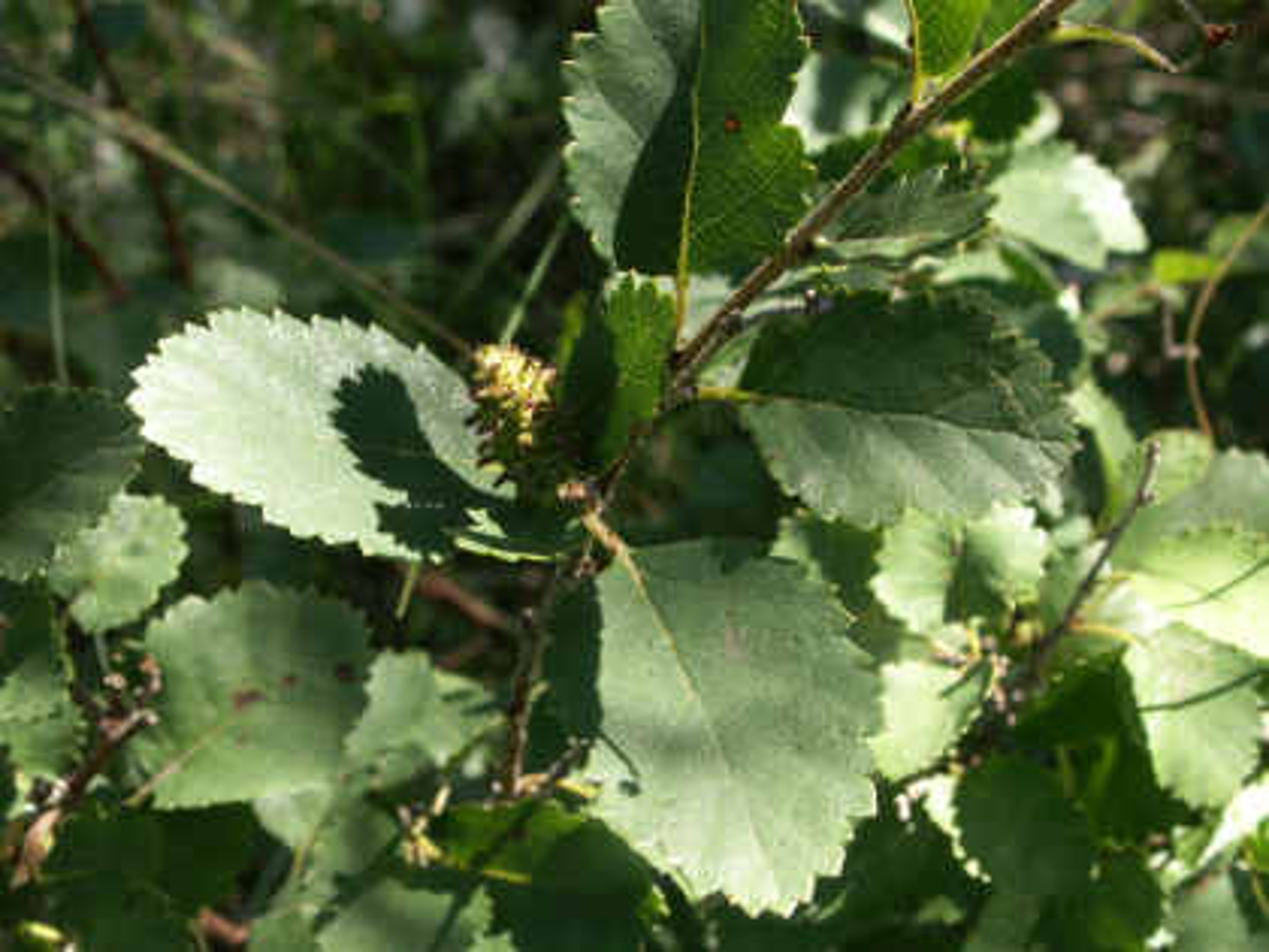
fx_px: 2273
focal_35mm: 62
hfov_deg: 31.2
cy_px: 476
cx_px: 634
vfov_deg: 23.7
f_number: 5.6
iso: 100
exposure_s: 1/125
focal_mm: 10.28
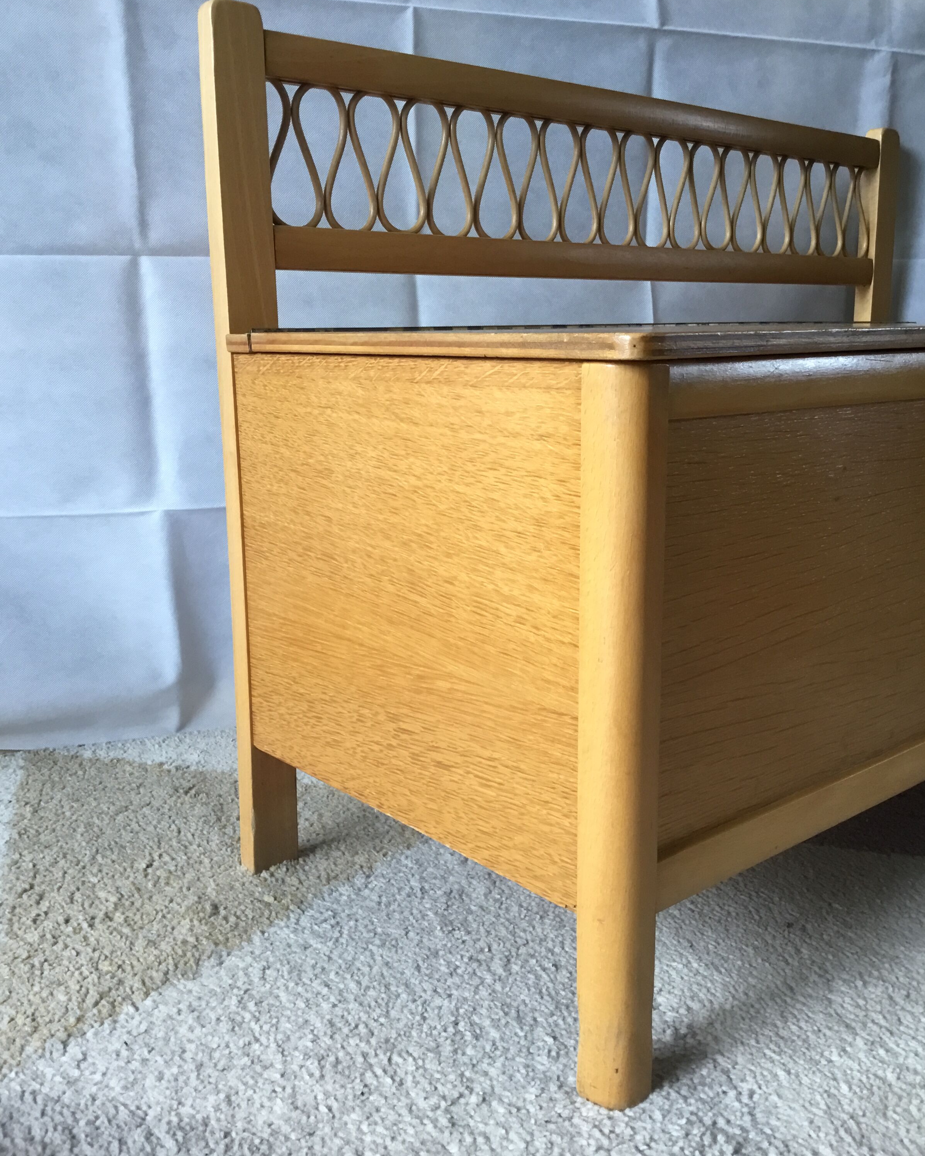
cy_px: 588
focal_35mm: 33
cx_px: 461
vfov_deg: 54.2
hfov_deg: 44.5
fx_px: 1129
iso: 125
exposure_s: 1/33
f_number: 2.4
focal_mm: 3.3
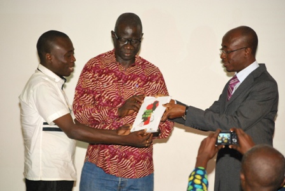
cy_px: 96
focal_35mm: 147
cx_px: 142
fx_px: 1165
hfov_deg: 13.9
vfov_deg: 9.4
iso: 1600
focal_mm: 98
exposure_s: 1/100
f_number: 4.5
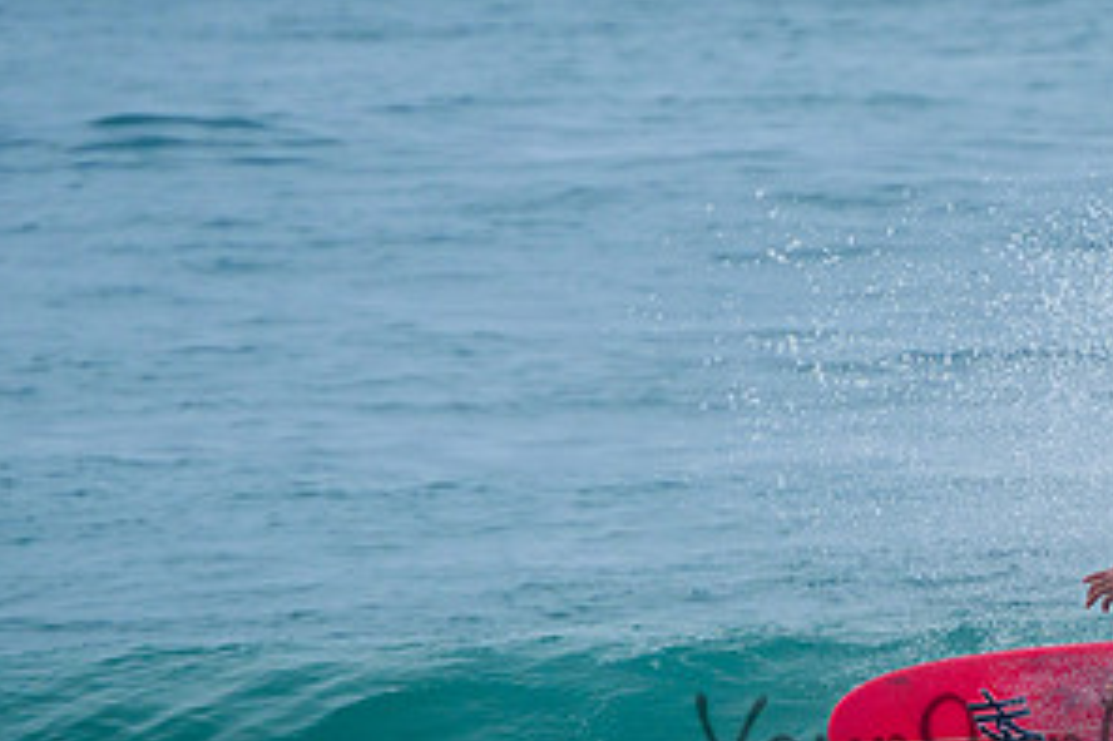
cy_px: 447
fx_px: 33339
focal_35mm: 1079
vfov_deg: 1.3
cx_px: 1217
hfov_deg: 1.9
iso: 500
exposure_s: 1/2000
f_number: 8
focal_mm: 400
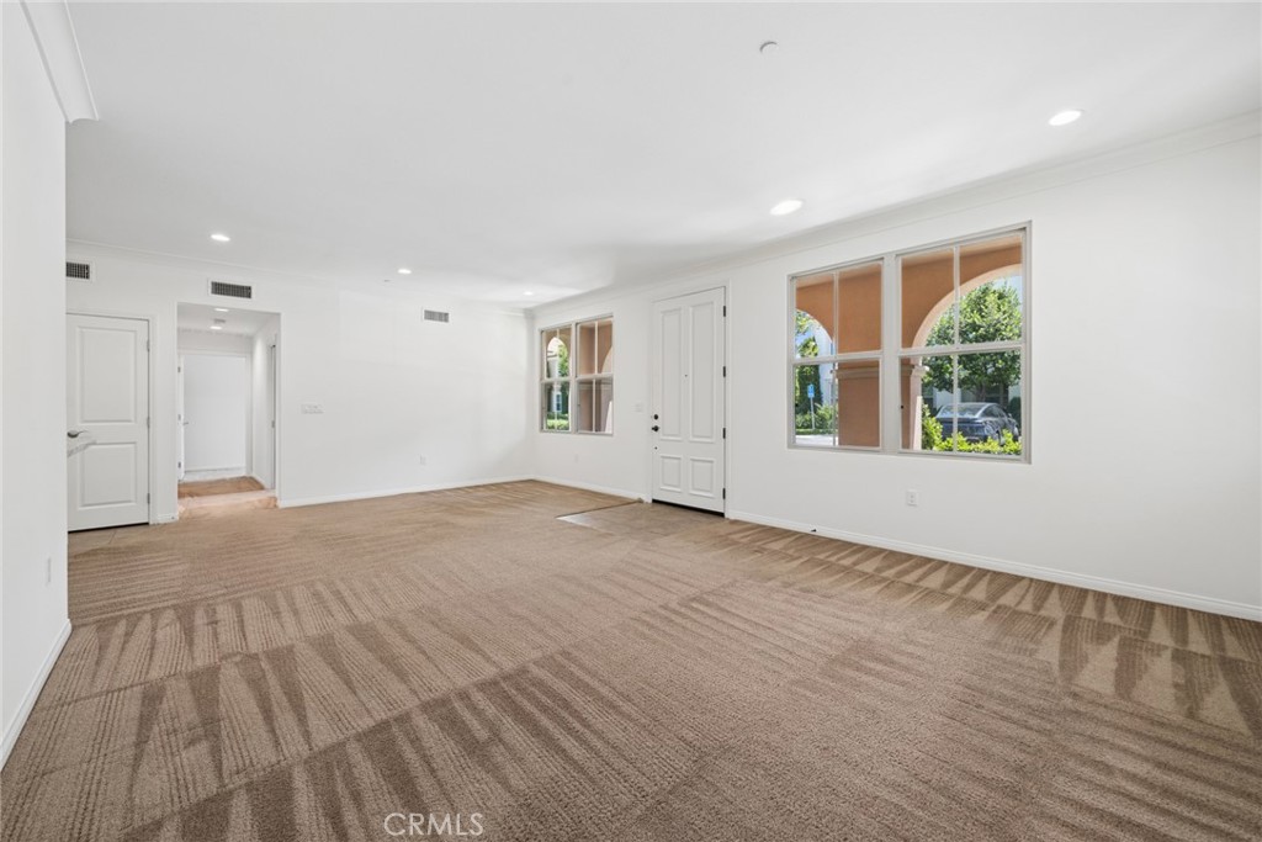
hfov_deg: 108.3
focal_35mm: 13
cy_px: 421
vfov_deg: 85.4
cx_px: 631
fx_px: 456
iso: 400
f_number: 8
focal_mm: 13
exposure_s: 1/13
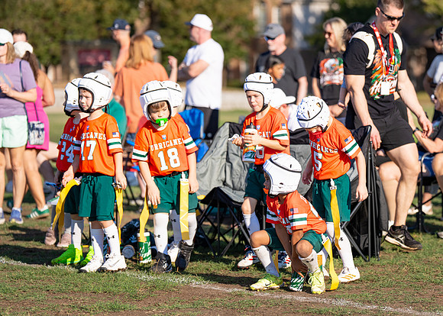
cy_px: 182
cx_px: 279
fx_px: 2032
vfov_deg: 8.9
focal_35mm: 162
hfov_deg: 12.4
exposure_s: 1/5000
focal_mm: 127
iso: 250
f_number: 2.8
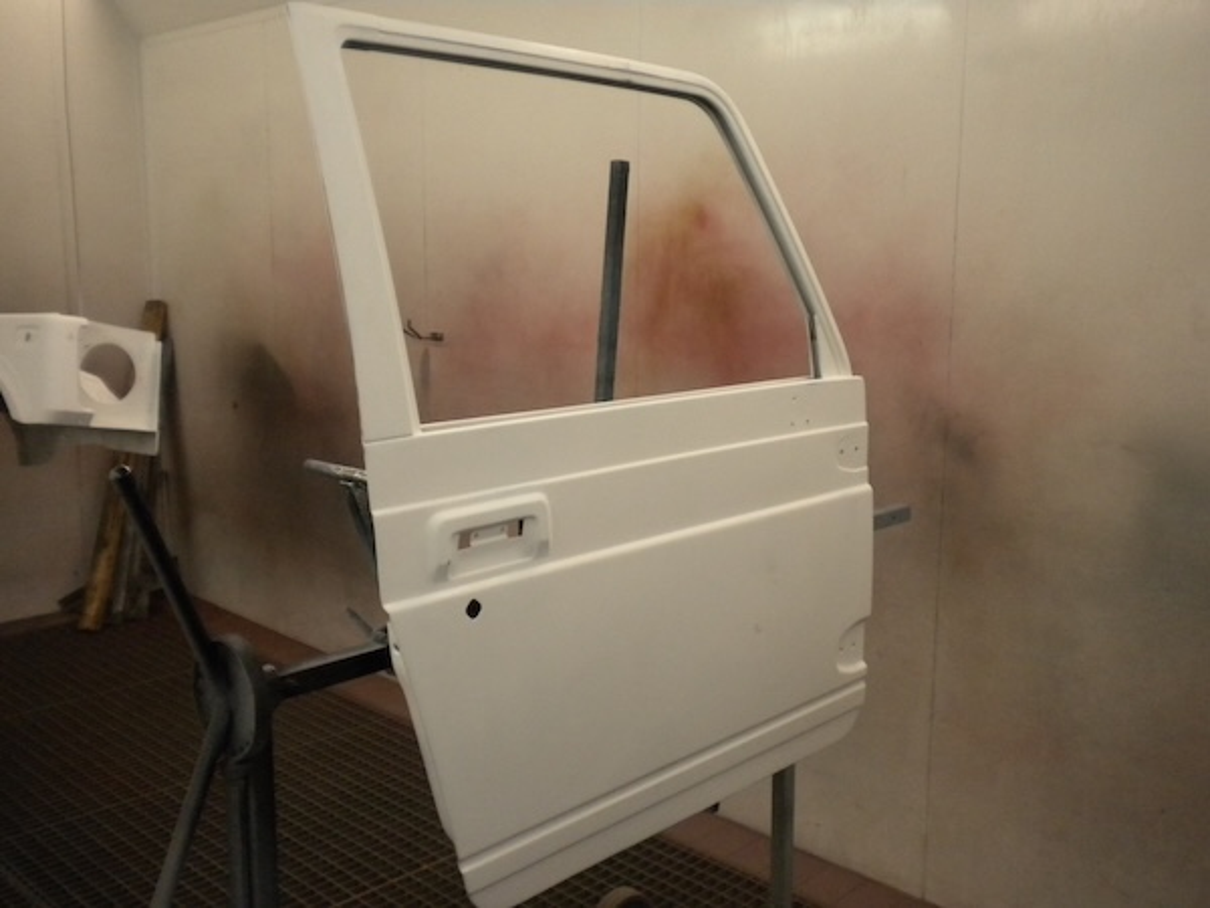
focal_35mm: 35
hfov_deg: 52.6
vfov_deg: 40.7
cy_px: 454
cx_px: 605
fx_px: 1223
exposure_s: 1/432
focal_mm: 6.3
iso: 400
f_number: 3.1
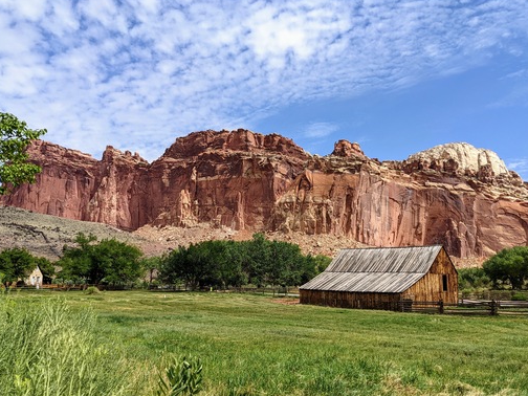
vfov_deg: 46.8
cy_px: 208
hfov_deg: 59.9
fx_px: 458
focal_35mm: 30
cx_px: 273
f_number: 1.73
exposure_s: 1/4673
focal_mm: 4.38
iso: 67
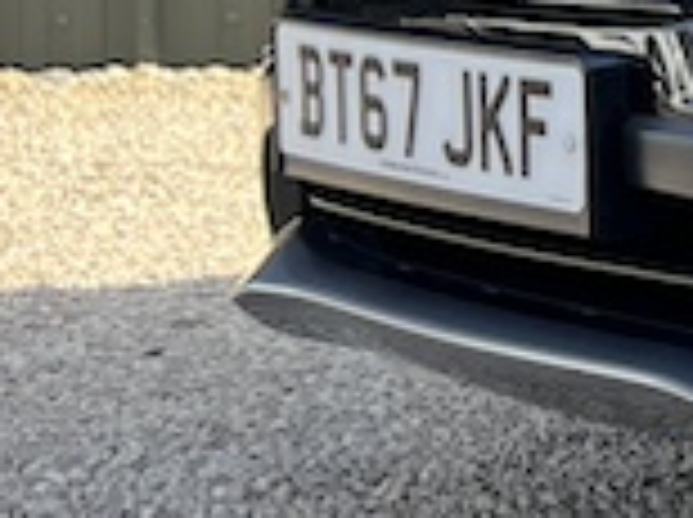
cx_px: 1674
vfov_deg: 8.6
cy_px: -239
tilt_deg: -2.2
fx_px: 3378
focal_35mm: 169
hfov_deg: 10.2
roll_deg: +0.2
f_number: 1.5
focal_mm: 5.7
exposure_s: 1/1038
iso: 50
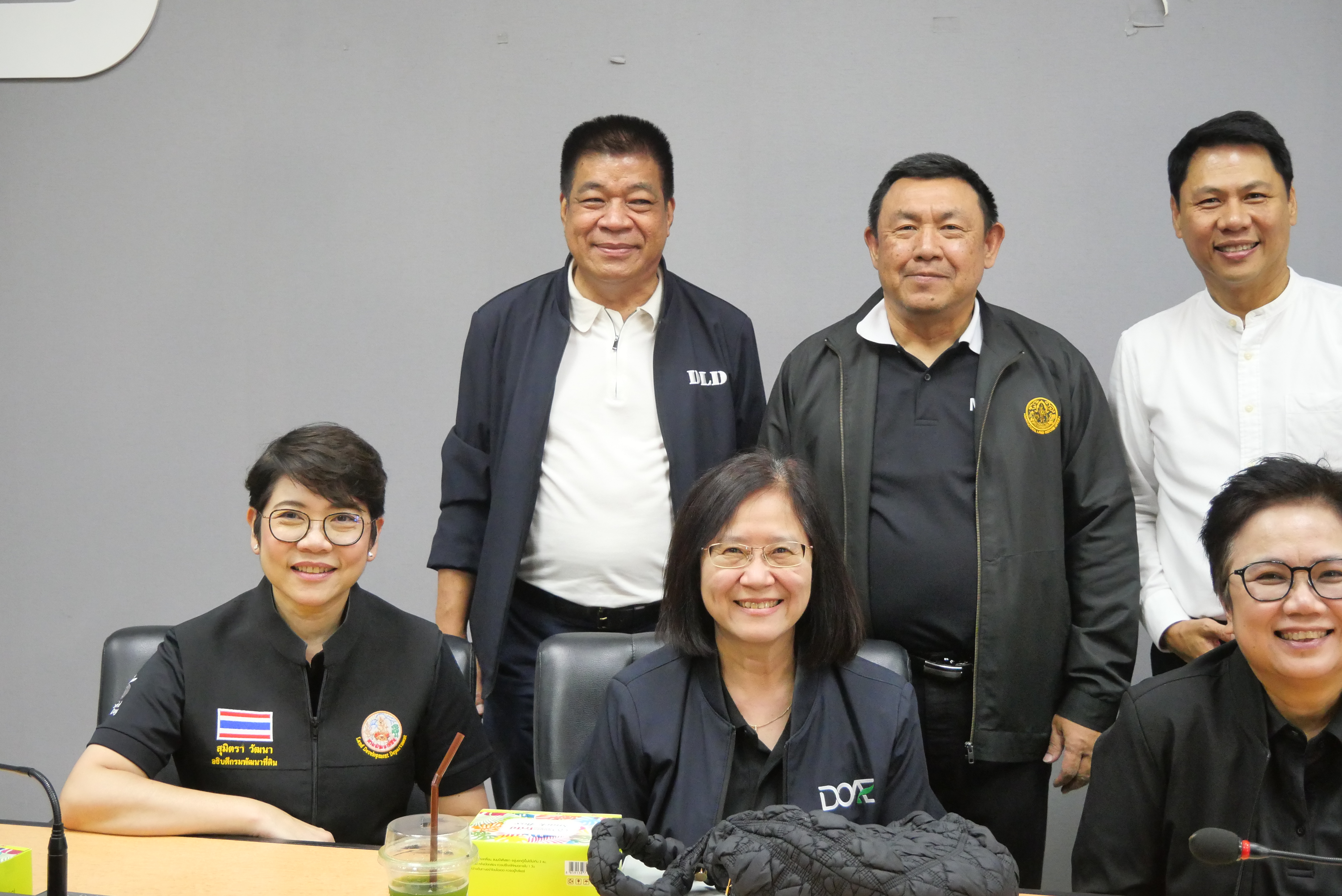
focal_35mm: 56
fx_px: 2089
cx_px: 671
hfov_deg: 35.6
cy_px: 448
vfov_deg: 24.2
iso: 3200
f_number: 4.6
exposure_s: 1/80
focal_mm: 27
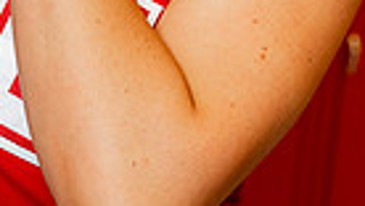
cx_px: 140
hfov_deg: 11.7
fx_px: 1783
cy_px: -351
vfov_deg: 6.2
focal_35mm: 184
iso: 800
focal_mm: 54
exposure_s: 1/250
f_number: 4
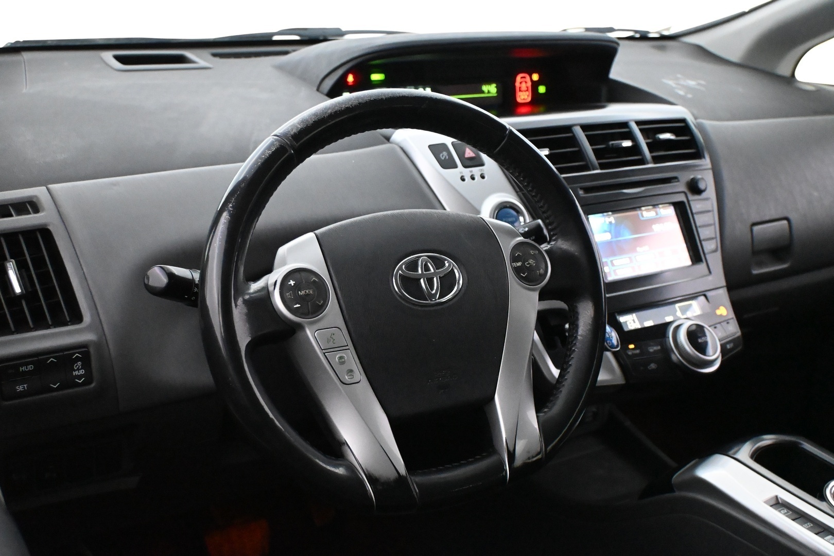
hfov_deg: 46.4
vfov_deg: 31.9
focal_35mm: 42
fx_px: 973
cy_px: 278
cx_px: 417
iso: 10000
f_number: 4.5
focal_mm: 28
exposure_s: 1/60
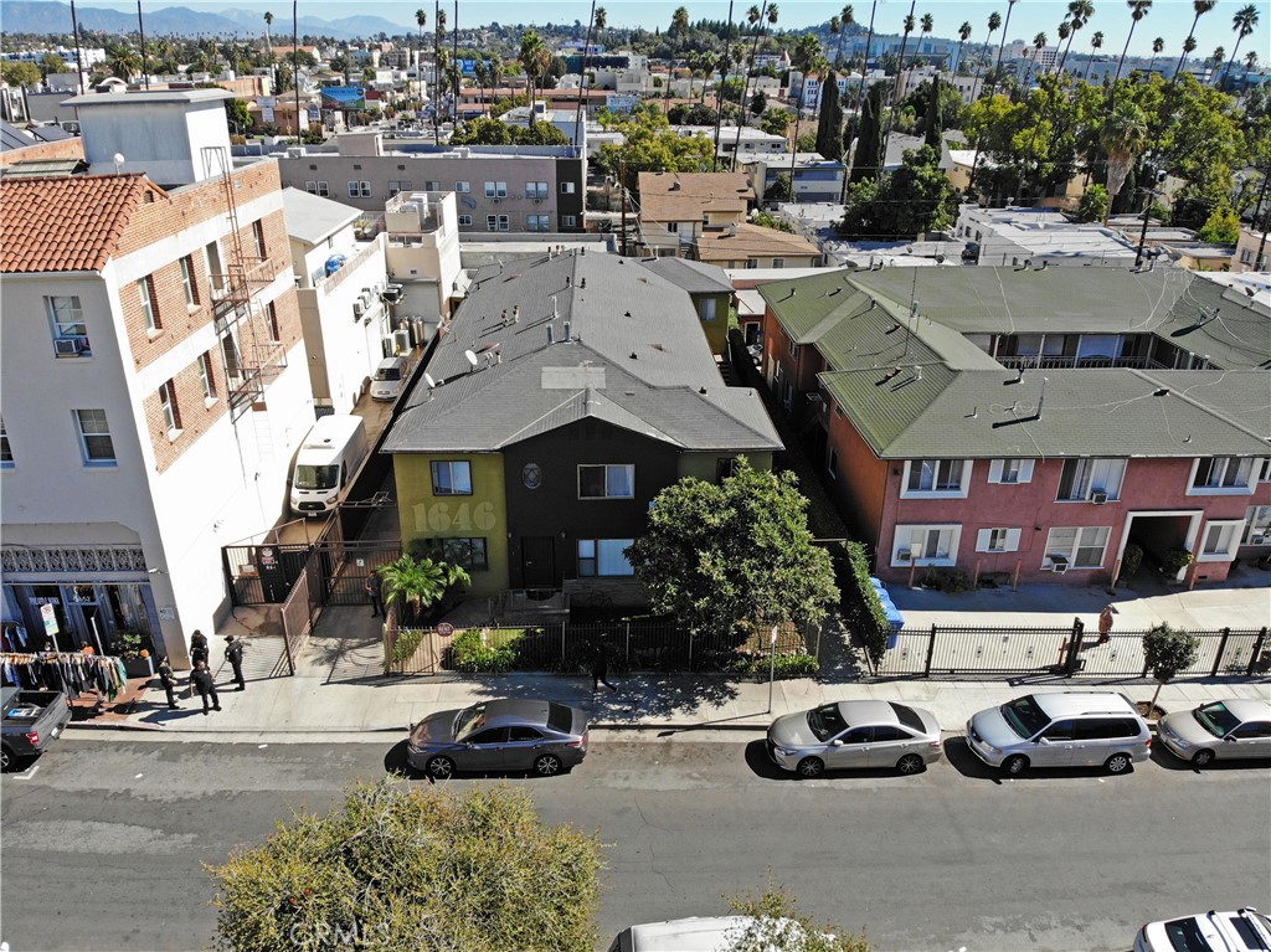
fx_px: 881
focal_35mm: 24
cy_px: 476
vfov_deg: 56.8
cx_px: 636
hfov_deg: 71.6
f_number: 2.8
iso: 100
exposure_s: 1/820
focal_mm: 4.5
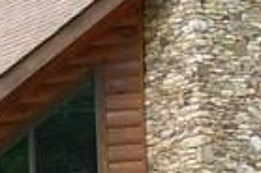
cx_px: -56
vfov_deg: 4.6
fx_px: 2112
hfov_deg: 7.0
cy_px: 372
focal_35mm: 292
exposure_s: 1/71.8
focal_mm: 6.3
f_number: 2.9
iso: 79
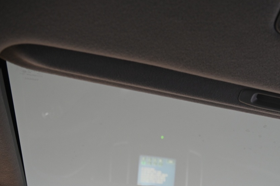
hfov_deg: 40.0
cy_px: 181
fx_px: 365
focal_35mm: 47
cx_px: 230
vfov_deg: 27.2
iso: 1000
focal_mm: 24
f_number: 4
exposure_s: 1/15
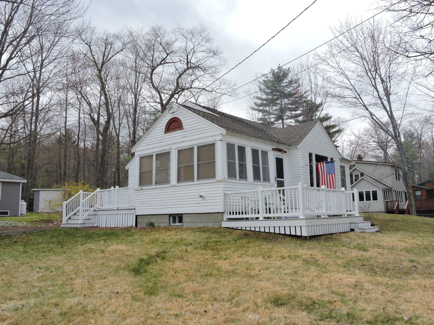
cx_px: 217
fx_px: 376
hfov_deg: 60.0
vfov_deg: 46.8
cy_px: 162
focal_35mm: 30
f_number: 3.5
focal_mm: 5.4
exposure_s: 1/1000
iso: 100
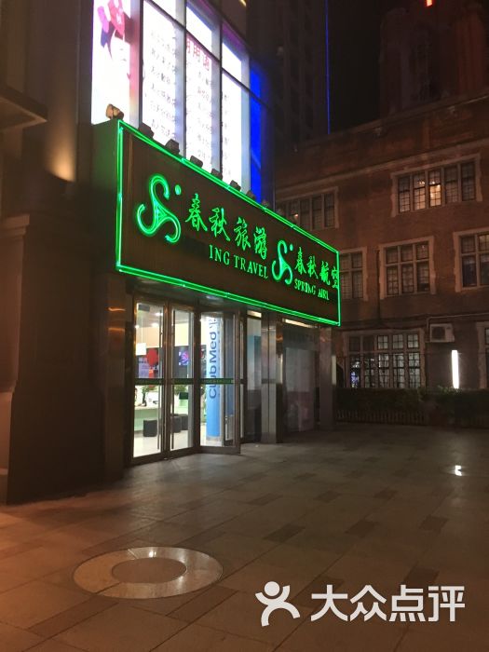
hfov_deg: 48.2
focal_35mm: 29
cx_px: 244
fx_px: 546
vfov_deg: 61.7
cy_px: 326
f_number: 2.2
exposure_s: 1/25
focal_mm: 4.15
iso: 200
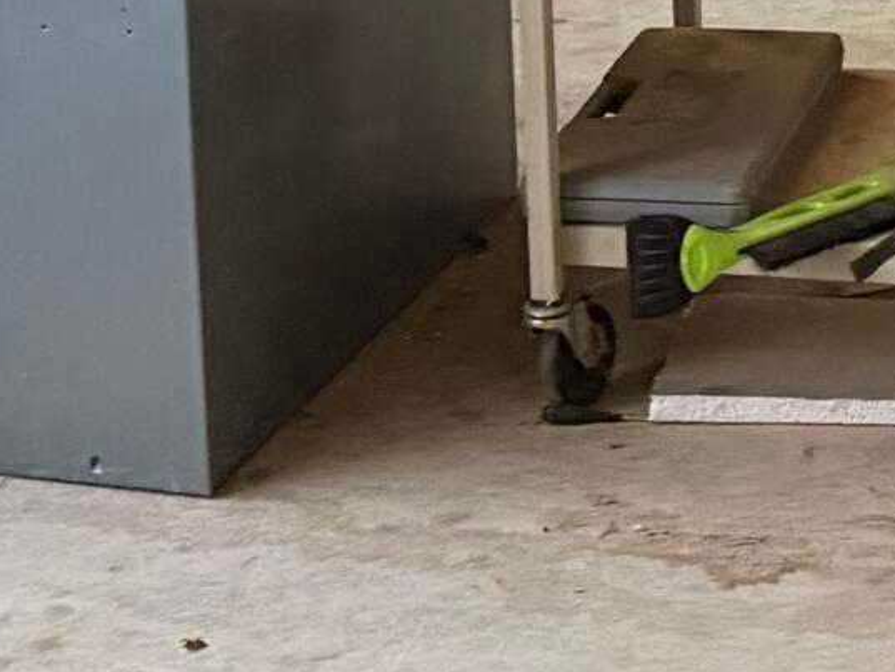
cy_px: -995
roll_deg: +0.5
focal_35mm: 134
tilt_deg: -1.8
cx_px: 953
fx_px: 3465
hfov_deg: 14.4
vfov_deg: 9.7
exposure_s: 1/60
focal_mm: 6.76
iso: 400
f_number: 1.78
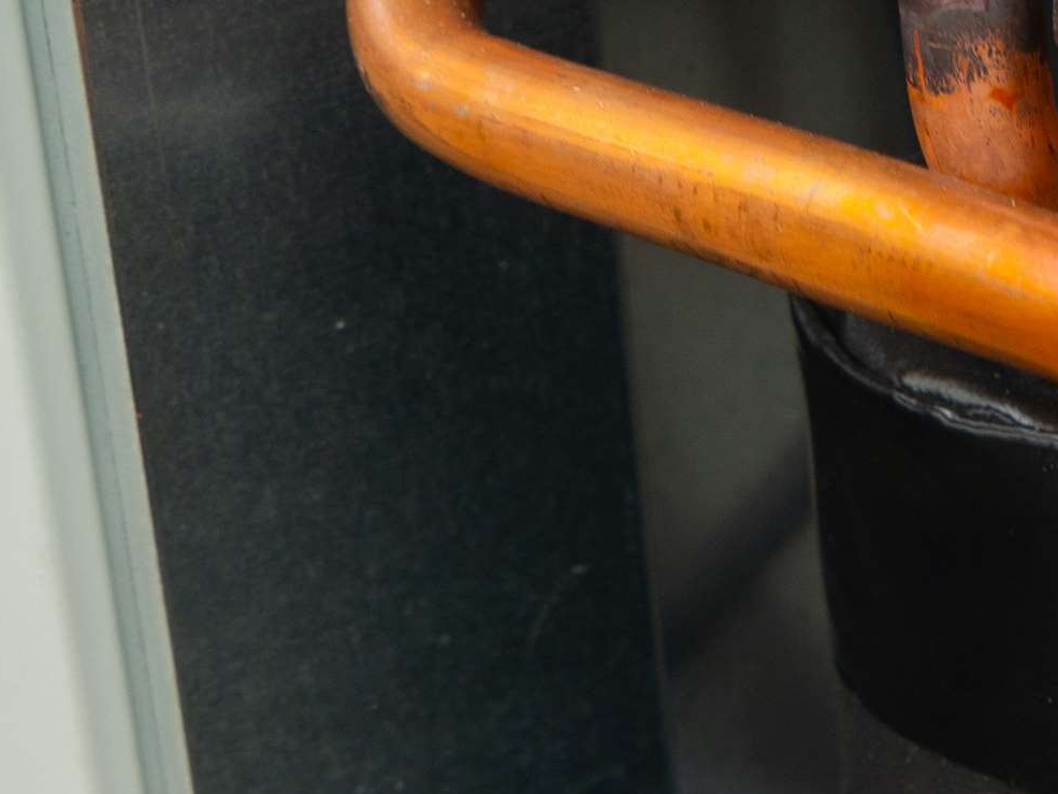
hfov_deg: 11.6
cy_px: 1487
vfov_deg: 8.6
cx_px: 1527
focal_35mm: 164
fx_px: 5013
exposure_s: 1/100
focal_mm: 40
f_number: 6.3
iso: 250
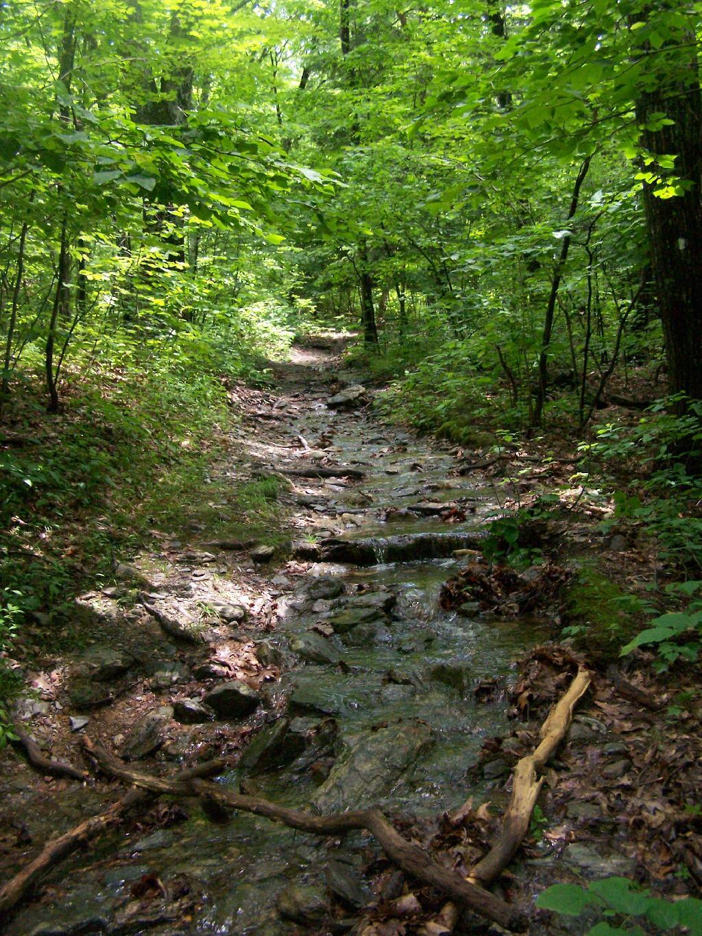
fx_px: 1027
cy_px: 468
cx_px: 351
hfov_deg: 37.7
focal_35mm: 38
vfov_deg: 49.0
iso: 400
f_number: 2.8
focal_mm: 6.3
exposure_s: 1/200
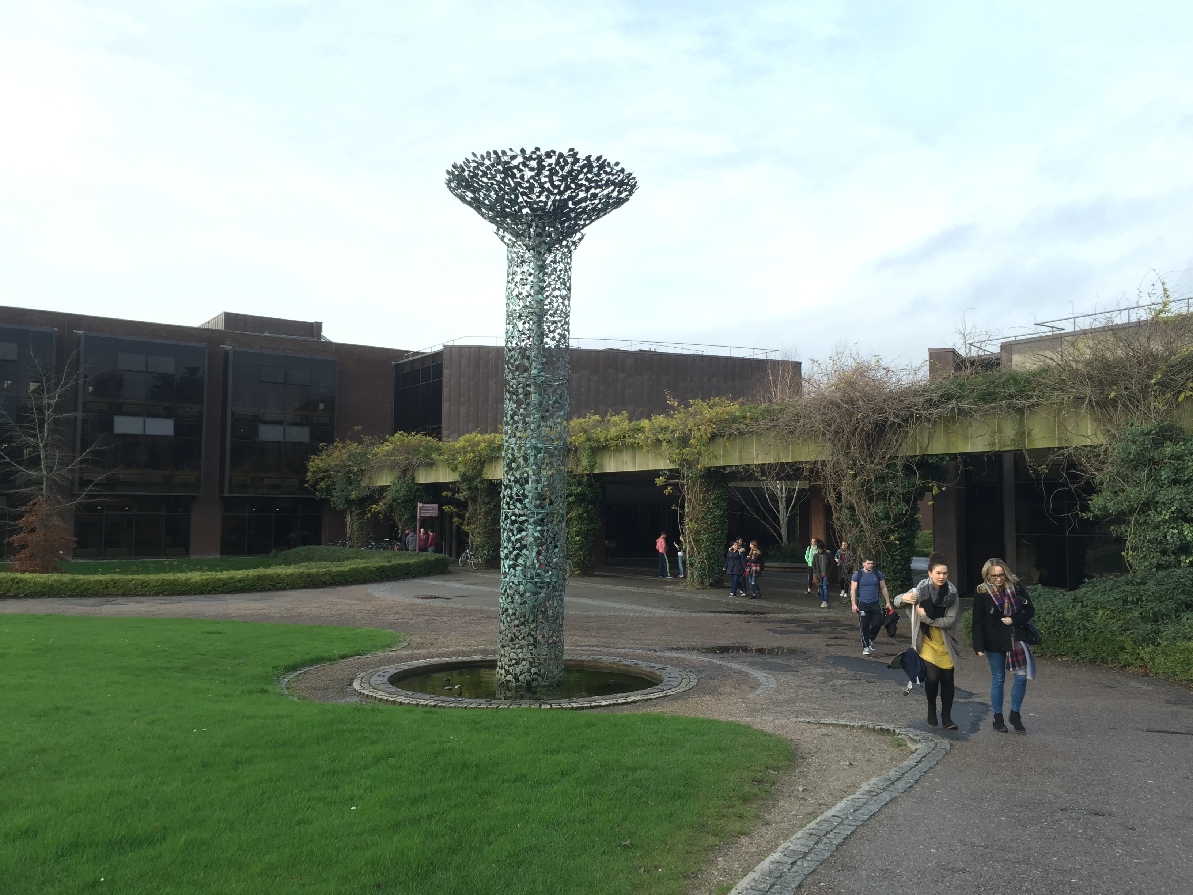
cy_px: 448
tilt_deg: +4.0
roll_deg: -0.8
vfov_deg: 48.2
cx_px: 596
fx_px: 999
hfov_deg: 61.7
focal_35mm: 29
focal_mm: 4.15
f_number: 2.2
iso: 32
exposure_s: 1/119
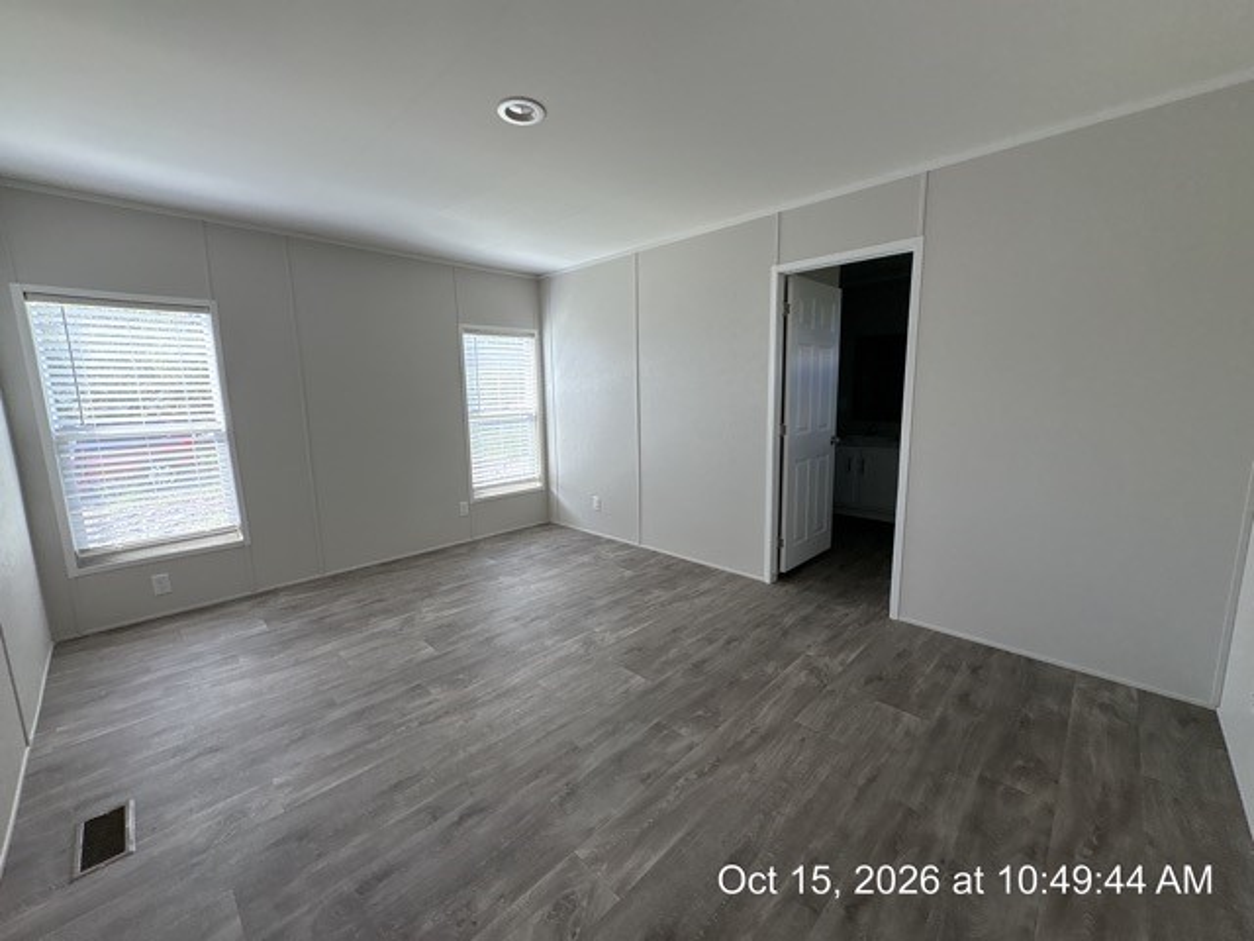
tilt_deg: -9.5
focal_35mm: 14
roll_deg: +1.8
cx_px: 627
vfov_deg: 85.7
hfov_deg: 102.1
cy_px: 470
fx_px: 507
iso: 125
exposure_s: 1/99
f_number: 2.2
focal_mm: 2.22
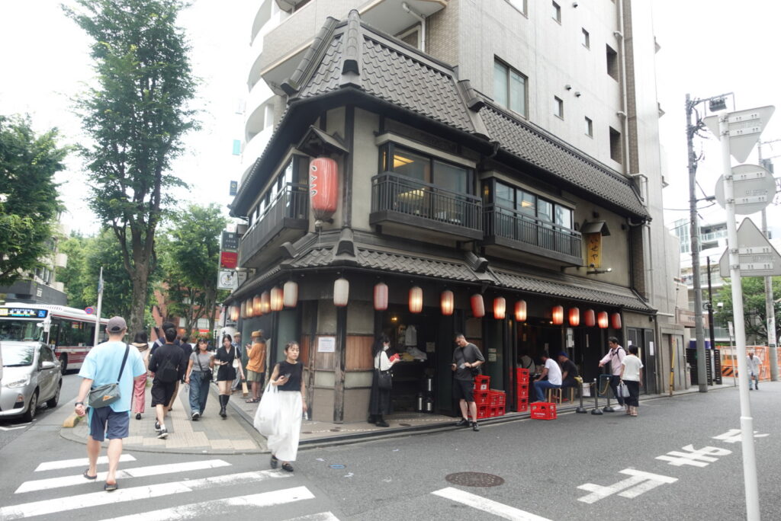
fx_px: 521
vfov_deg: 53.2
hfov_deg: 73.7
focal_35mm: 24
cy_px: 260
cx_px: 390
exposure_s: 1/80
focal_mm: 9.4
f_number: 2.8
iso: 125
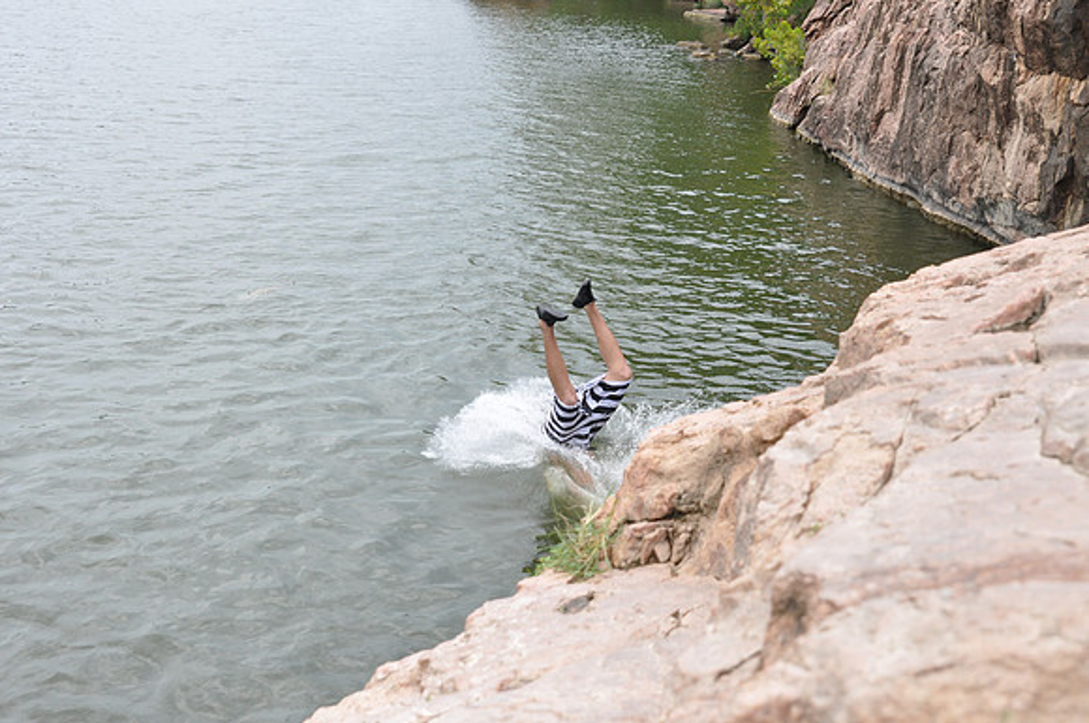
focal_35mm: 48
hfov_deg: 41.2
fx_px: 1450
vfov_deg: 28.0
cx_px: 544
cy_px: 362
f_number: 5
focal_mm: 32
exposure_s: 1/1250
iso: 400
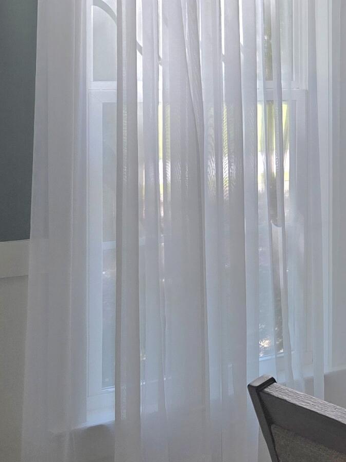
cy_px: 76
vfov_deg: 24.8
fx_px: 1026
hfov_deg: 14.8
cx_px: 739
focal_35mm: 77
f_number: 1.7
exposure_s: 1/120
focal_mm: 6.3
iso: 50
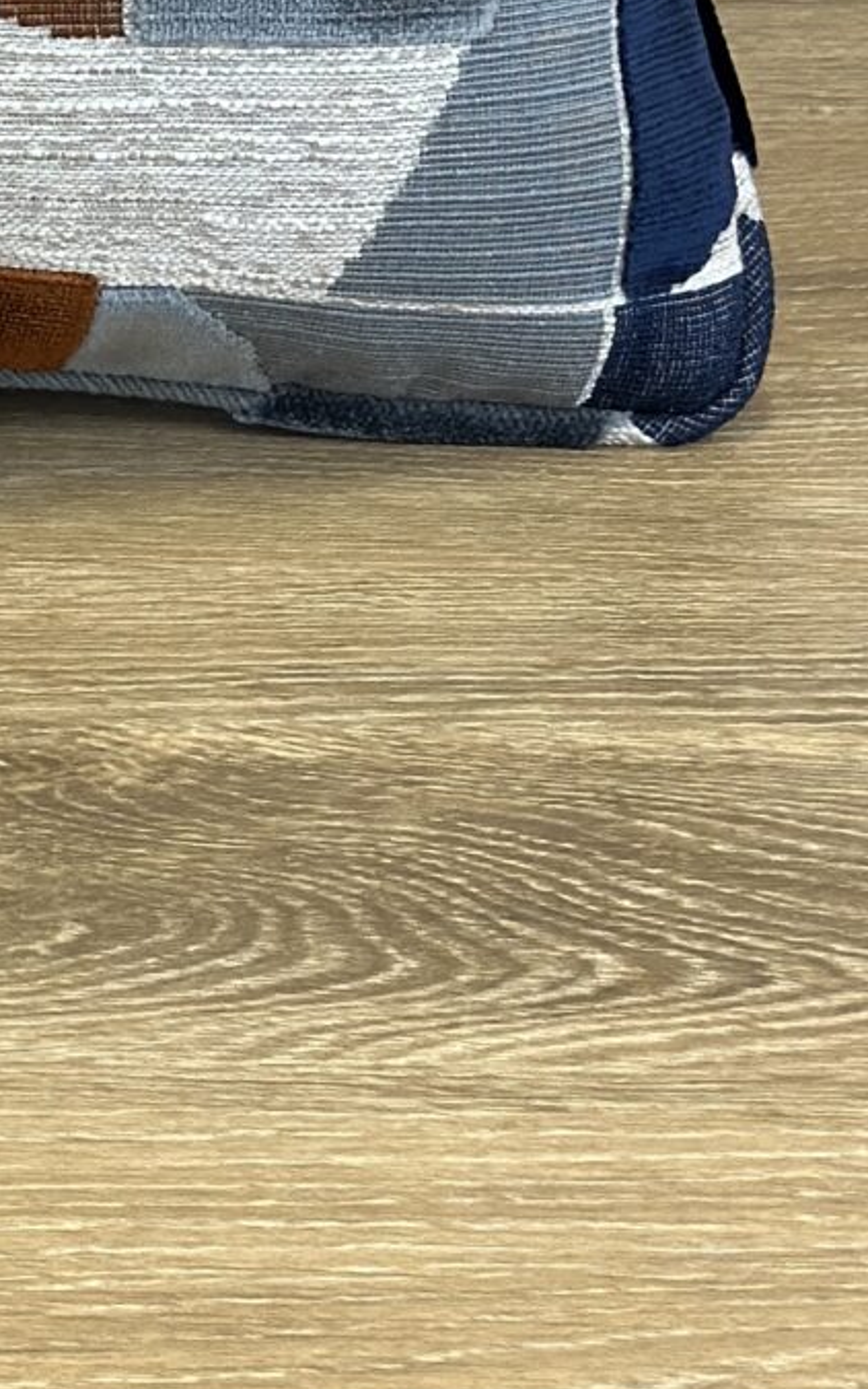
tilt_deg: -15.8
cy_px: -593
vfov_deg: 10.5
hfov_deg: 6.6
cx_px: -975
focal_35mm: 193
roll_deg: +2.0
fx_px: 7303
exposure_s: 1/120
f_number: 1.78
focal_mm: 6.86
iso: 64
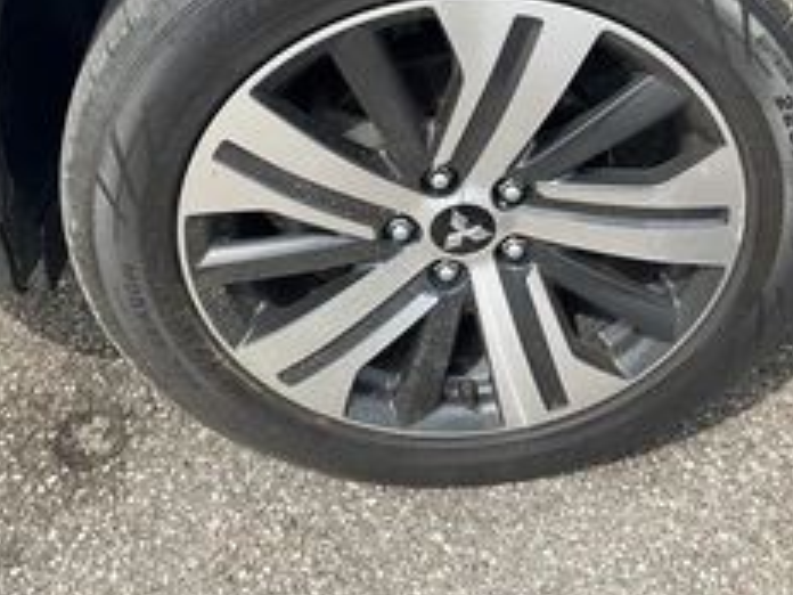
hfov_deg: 38.1
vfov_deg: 28.8
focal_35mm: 50
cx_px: 451
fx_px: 1145
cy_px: 171
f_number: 1.8
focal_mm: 3
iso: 25
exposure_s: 1/574
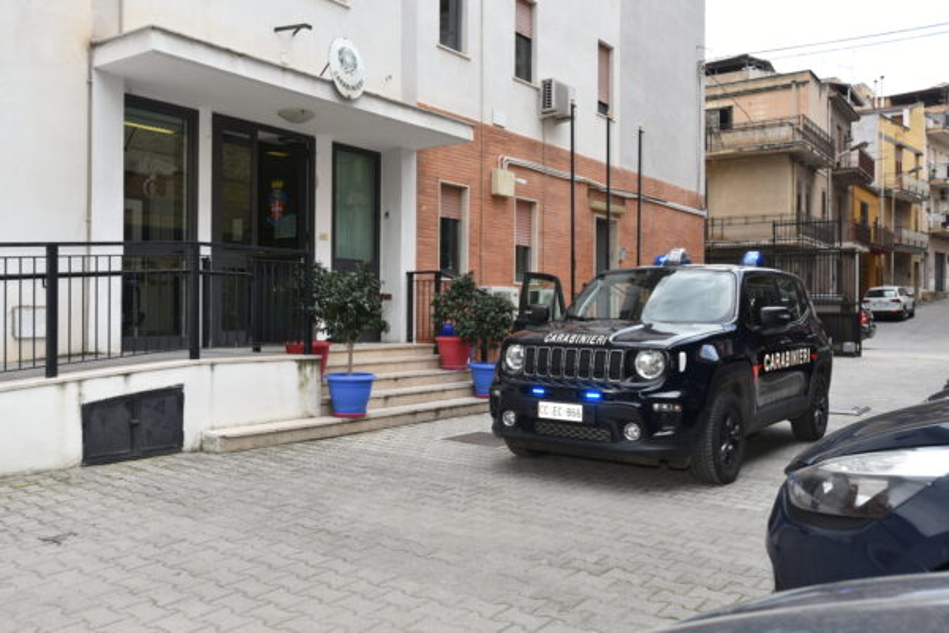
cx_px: 474
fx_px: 791
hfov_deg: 61.9
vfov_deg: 43.6
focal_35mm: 30
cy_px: 316
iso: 220
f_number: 5.6
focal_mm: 30
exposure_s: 1/125
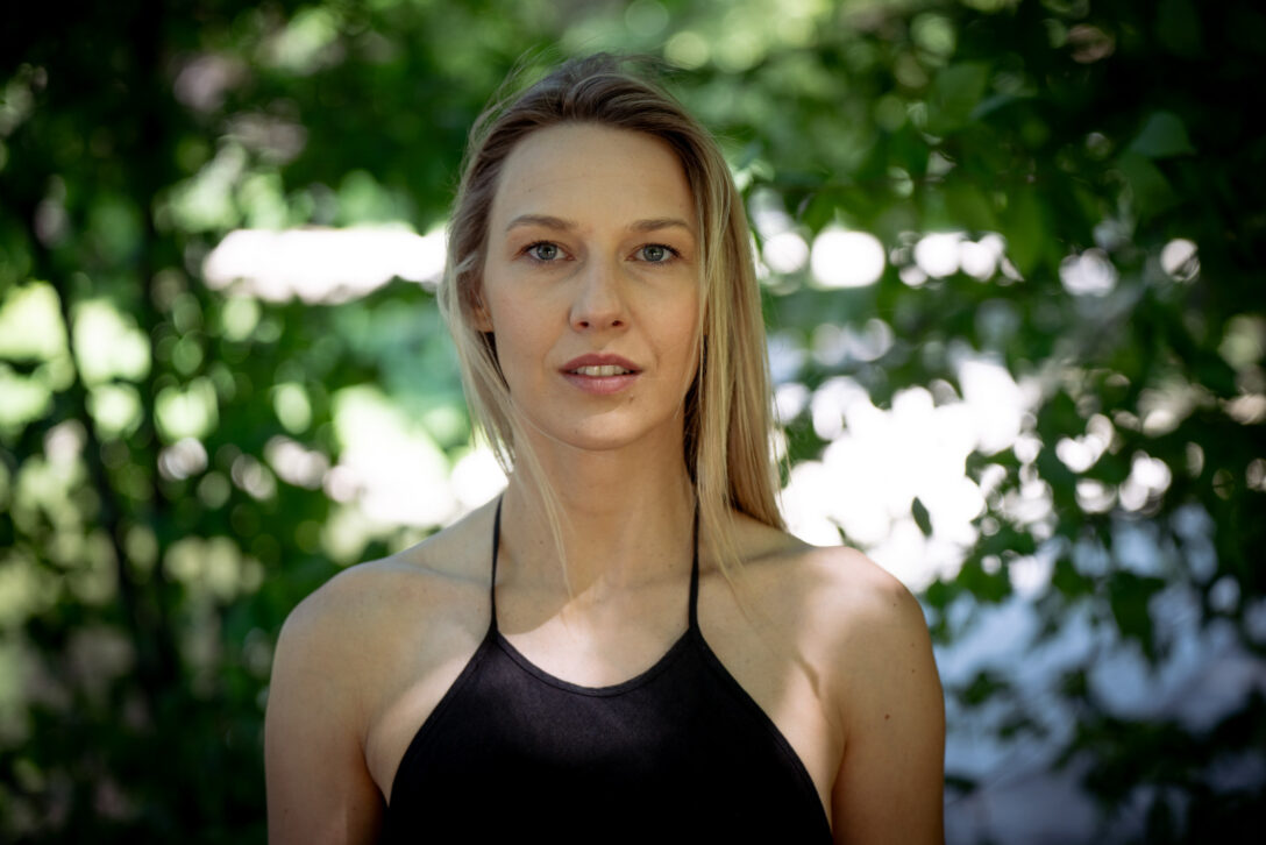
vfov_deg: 17.7
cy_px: 422
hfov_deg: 26.3
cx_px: 633
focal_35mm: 77
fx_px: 2708
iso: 160
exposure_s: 1/250
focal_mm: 77
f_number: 2.8
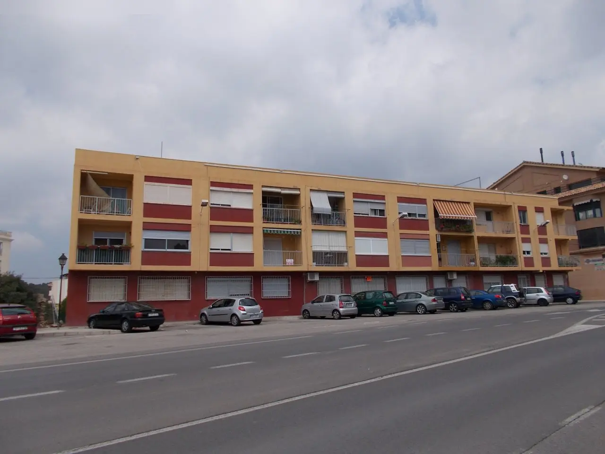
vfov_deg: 53.1
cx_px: 302
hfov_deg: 67.3
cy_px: 227
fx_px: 454
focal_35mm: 26
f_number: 8
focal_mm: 4.6
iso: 80
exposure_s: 1/320
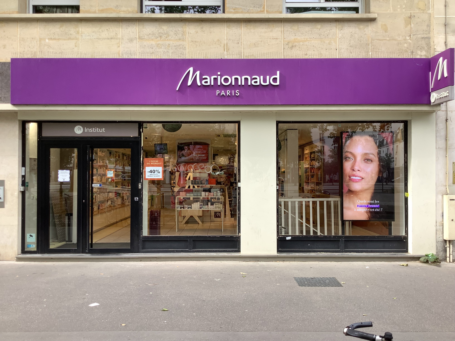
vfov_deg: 45.4
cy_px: 170
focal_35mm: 31
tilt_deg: -0.3
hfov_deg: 58.4
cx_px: 228
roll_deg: +0.3
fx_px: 407
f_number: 2.4
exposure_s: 1/125
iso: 25
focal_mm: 3.3
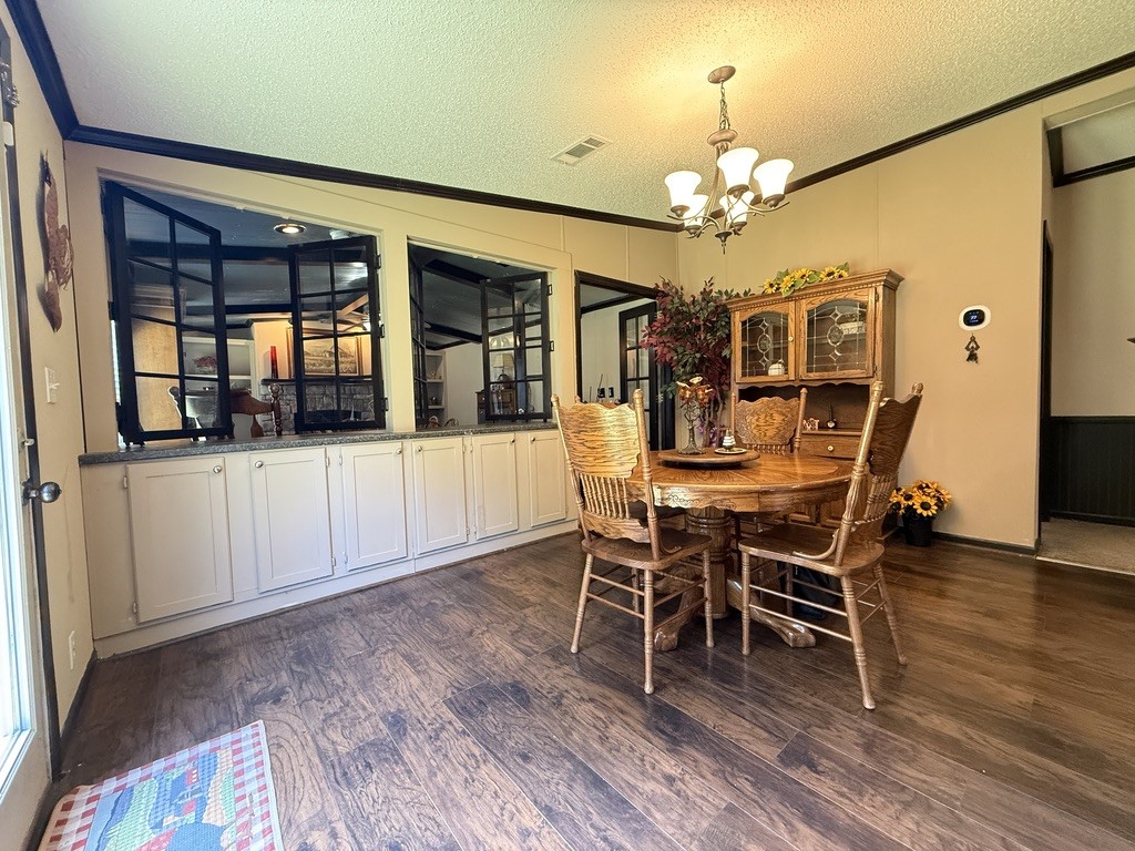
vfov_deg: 85.7
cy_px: 426
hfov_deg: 102.1
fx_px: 459
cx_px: 568
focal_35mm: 14
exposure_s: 1/60
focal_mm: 2.22
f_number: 2.2
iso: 640
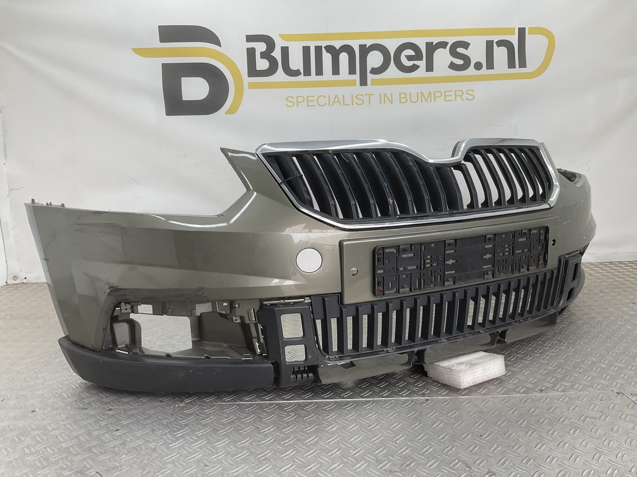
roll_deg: +1.2
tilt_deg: -11.7
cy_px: 238
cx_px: 318
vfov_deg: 48.2
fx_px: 534
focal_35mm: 29
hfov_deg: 61.7
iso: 16
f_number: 1.8
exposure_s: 1/107
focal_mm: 3
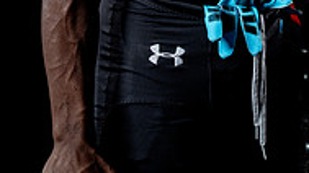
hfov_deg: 13.3
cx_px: 222
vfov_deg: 7.2
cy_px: -191
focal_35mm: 162
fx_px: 1326
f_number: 9
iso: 640
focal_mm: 65
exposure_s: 1/250
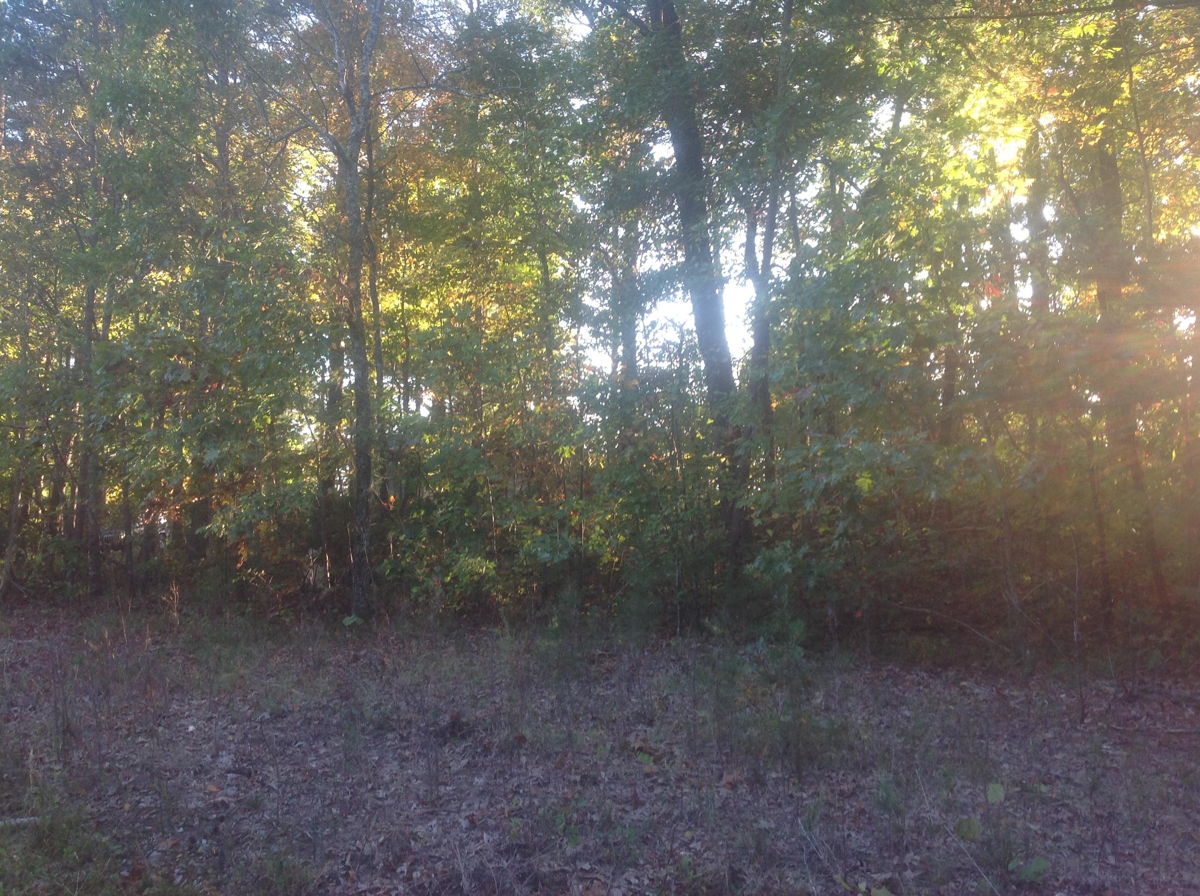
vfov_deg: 40.6
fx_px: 1212
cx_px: 600
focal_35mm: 35
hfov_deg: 52.7
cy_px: 448
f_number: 2.4
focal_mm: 4.28
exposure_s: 1/60
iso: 80
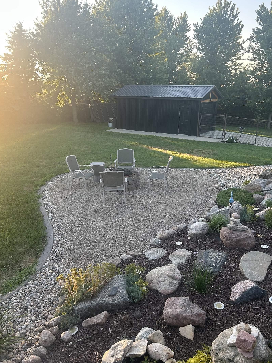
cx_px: 142
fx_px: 293
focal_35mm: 28
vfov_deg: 63.4
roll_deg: +0.1
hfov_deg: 49.7
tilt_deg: -17.2
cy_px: 192
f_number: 1.5
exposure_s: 1/207
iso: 40
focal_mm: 5.7
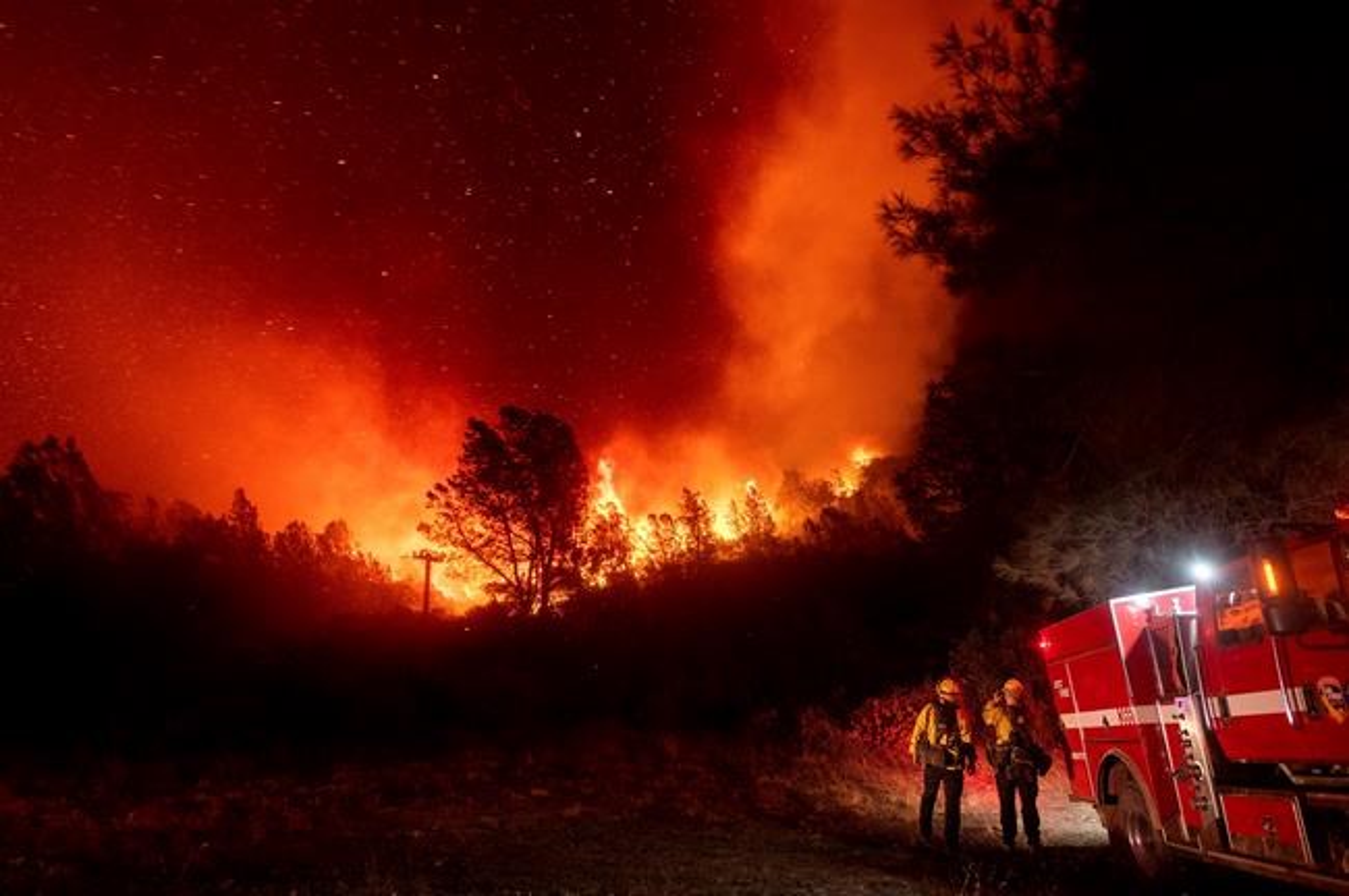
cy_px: 448
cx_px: 674
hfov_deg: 78.6
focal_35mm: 22
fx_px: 824
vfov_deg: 57.1
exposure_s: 1/90
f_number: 4.8
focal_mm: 22
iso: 4500
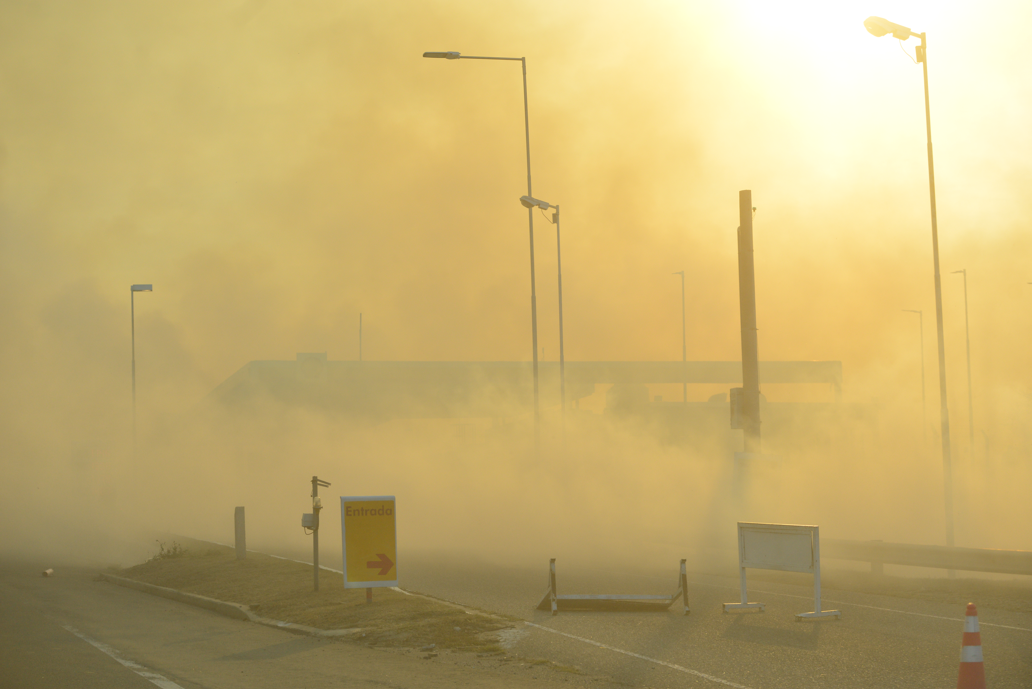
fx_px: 2007
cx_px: 516
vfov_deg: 19.5
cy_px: 344
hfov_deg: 28.8
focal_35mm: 70
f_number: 5
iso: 640
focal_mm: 70
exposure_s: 1/2500
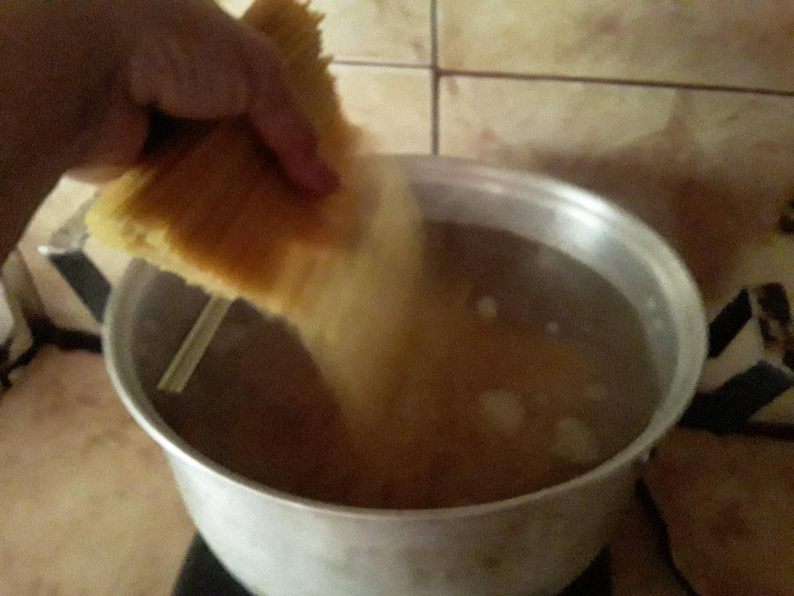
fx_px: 711
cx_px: 397
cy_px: 298
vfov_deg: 45.4
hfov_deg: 58.4
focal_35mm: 31
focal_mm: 3.3
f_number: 2.2
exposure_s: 1/15
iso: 1000
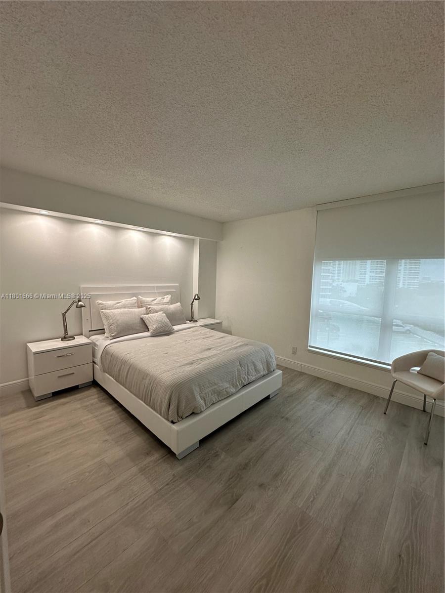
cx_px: 222
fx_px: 240
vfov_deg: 102.1
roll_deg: -2.1
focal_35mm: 14
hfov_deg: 85.7
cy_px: 296
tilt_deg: -3.9
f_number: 2.2
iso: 200
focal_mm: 2.22
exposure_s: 1/120
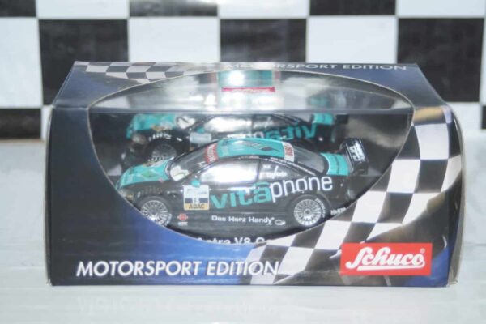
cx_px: 243
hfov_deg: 24.6
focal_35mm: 82
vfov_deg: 16.6
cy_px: 162
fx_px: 1114
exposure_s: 1/100
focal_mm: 55
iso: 400
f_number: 5
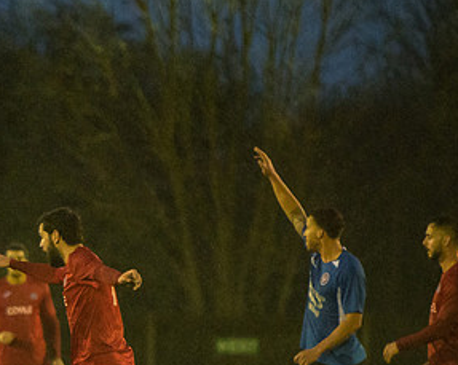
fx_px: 8802
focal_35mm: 650
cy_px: 454
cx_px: -124
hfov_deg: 3.0
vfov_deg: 2.4
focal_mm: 200
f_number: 2.8
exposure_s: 1/1000
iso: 5000
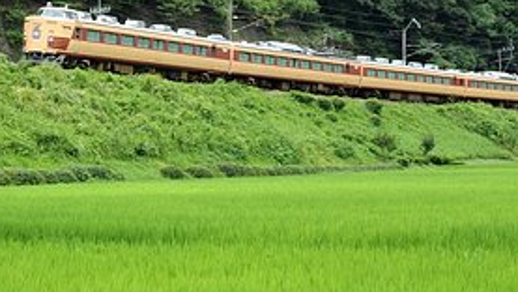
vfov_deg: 12.9
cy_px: 46
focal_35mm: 93
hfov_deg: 22.9
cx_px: 307
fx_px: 1278
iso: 500
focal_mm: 48
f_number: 7.1
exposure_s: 1/500
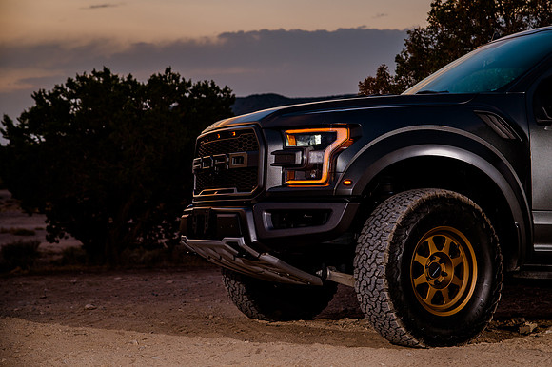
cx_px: 300
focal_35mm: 86
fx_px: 1316
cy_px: 166
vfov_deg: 15.9
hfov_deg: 23.7
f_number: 5.6
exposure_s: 1/160
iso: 200
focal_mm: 78
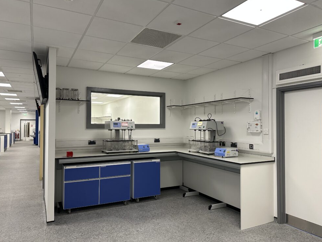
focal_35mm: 25
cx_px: 155
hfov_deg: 69.4
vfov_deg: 54.9
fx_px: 233
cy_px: 122
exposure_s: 1/100
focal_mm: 6.86
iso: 160
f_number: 1.78
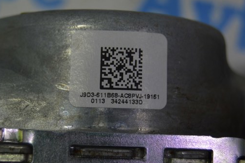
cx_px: 129
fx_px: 711
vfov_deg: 13.0
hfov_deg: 19.6
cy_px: 71
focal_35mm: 105
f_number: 5.6
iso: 450
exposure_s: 1/60
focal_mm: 55
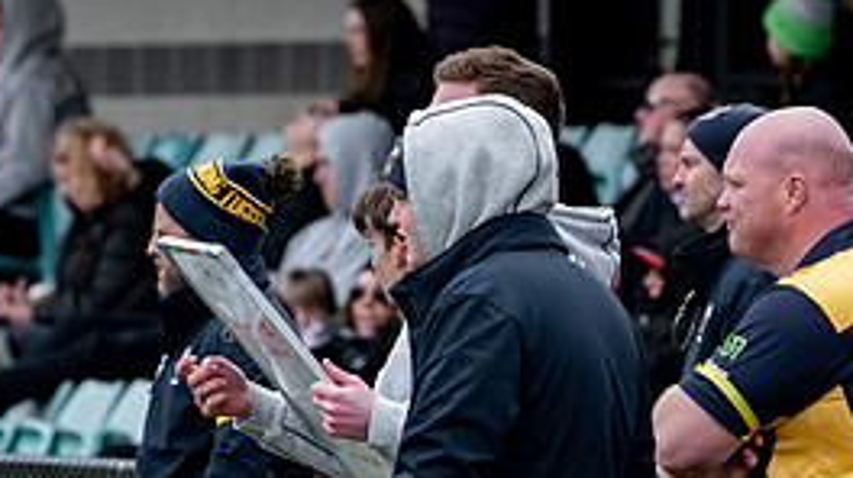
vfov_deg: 1.2
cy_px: 628
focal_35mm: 1000
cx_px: 733
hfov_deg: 2.2
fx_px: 22600
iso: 450
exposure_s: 1/800
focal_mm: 200
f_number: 4
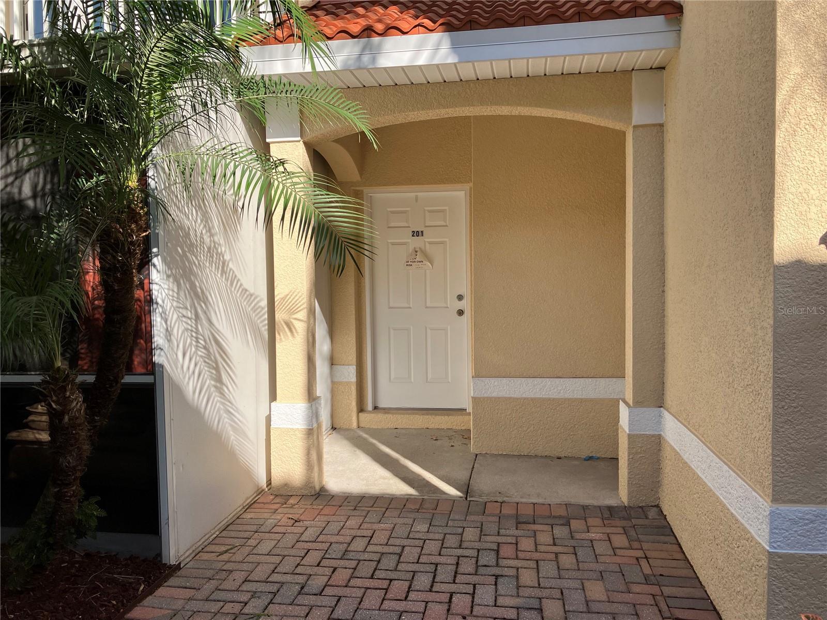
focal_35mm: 28
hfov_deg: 63.4
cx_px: 414
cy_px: 310
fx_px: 669
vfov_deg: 49.7
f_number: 1.8
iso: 32
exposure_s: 1/1012
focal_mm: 3.99
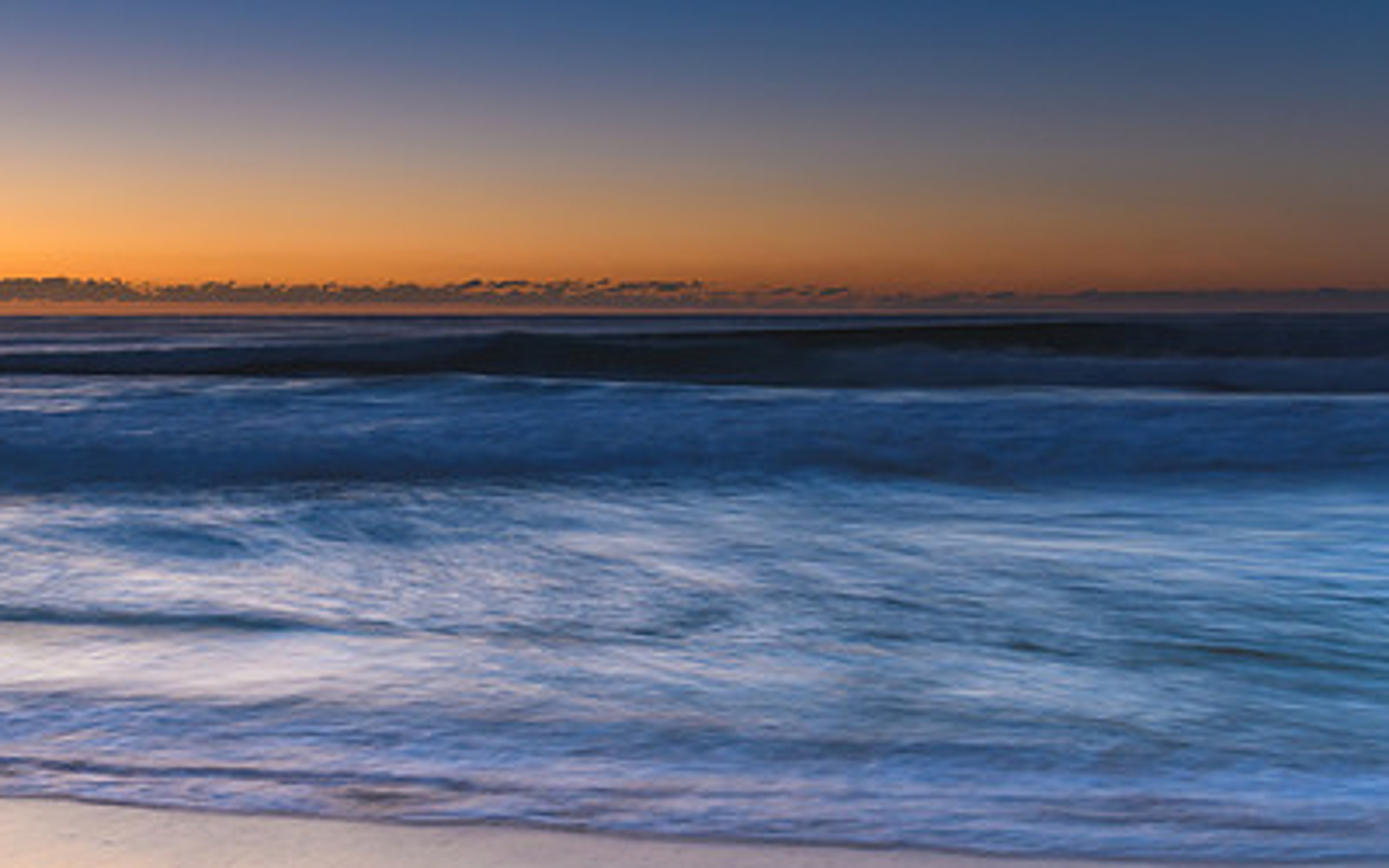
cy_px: 418
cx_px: 409
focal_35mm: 50
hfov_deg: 39.6
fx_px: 1893
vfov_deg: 25.8
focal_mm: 22
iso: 200
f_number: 6.3
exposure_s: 2
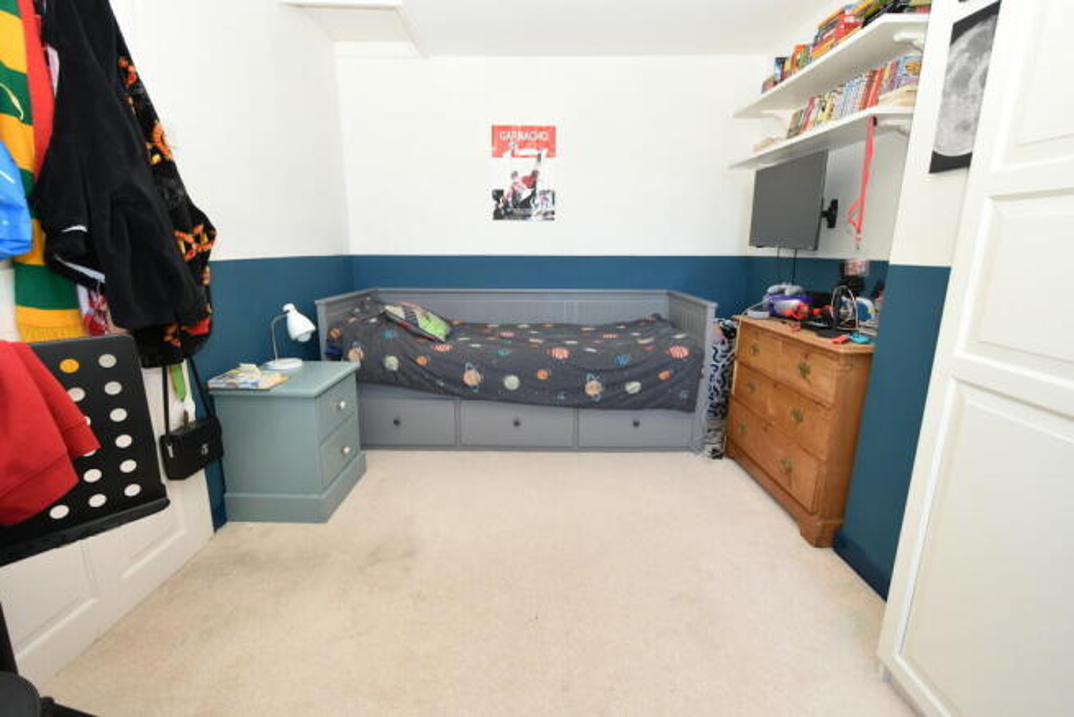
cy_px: 358
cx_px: 537
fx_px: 448
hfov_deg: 100.4
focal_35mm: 15
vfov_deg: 77.4
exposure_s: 1/60
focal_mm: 10
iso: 450
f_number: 4
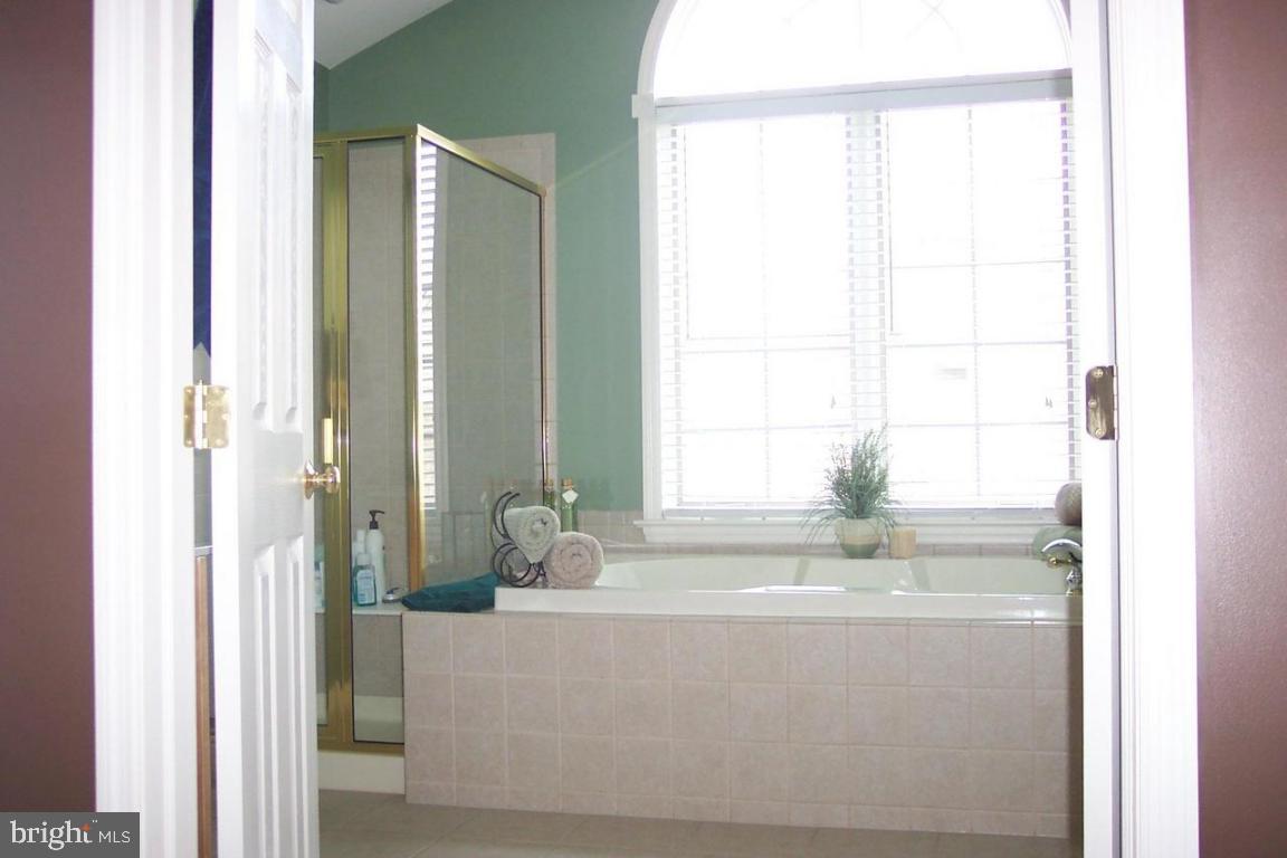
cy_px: 429
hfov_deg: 50.7
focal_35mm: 38
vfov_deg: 35.1
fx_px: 1358
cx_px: 644
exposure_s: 1/60
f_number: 2.8
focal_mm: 8
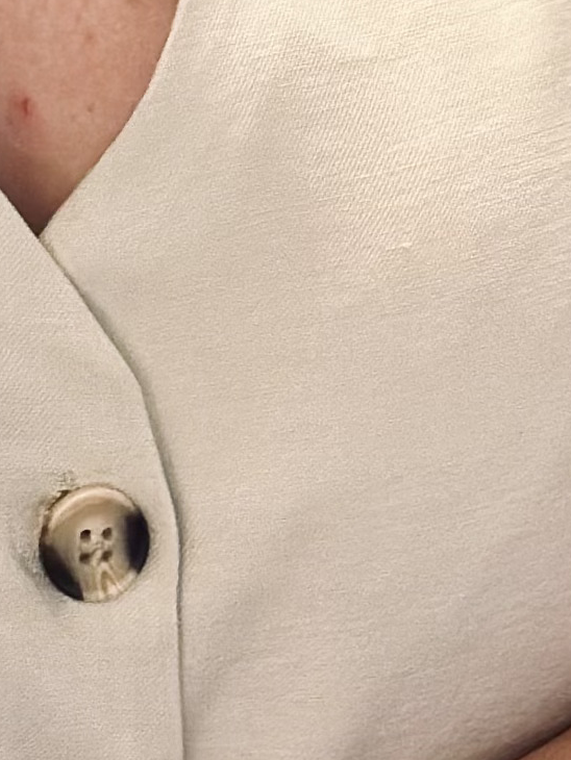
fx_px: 5187
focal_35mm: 236
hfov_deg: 6.3
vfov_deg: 7.9
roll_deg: -1.0
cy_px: -959
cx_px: 105
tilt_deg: -5.2
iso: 160
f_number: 1.78
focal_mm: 6.86
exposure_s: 1/60
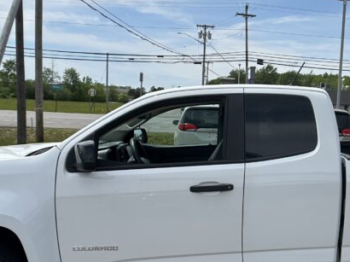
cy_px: 147
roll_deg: -1.9
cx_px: 242
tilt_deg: -5.1
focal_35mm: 65
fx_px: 657
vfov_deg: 22.6
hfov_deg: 29.6
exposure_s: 1/6993
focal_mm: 5.7
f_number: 1.5
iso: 50
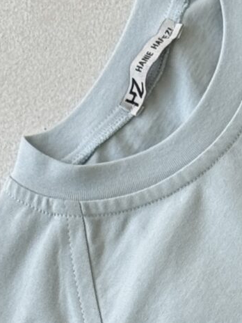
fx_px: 2470
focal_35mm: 265
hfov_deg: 5.6
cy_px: 767
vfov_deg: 7.1
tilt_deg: -81.7
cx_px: 293
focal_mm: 6.76
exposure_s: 1/298
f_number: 1.78
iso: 64
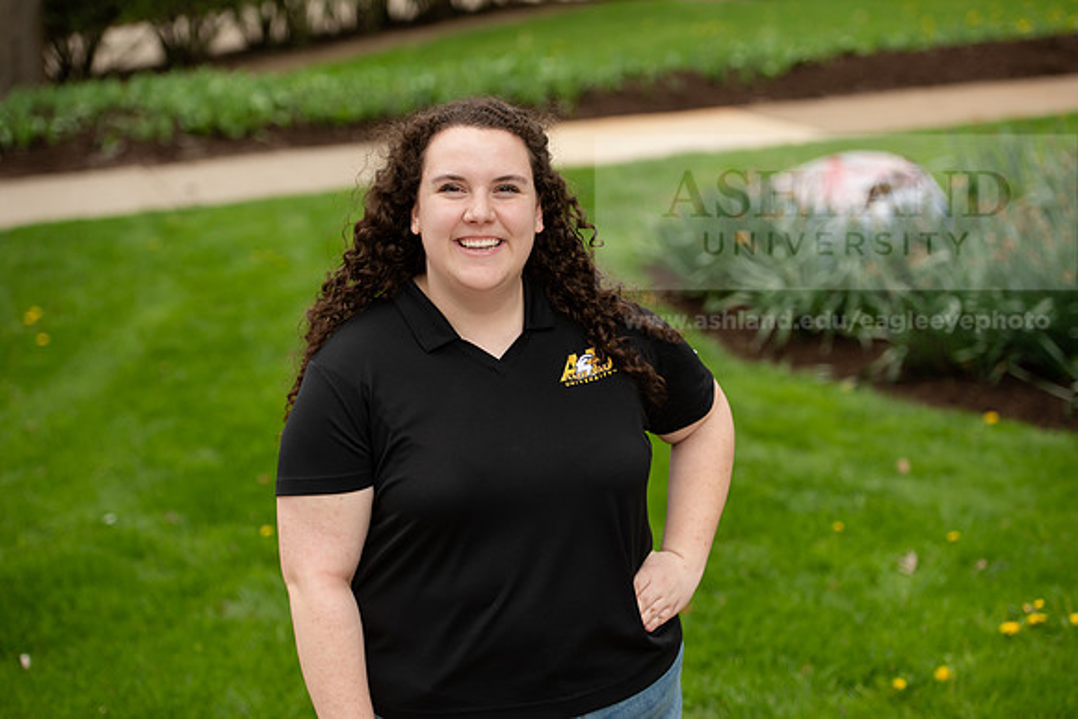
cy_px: 360
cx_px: 539
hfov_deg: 26.0
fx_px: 2336
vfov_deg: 17.5
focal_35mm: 78
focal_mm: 78
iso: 160
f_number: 3.5
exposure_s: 1/200
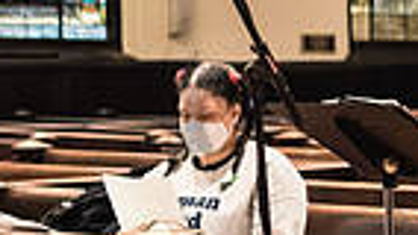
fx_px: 1829
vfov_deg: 7.4
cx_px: 844
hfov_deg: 11.7
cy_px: 103
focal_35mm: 165
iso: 4000
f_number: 3.5
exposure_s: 1/125
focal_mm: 35
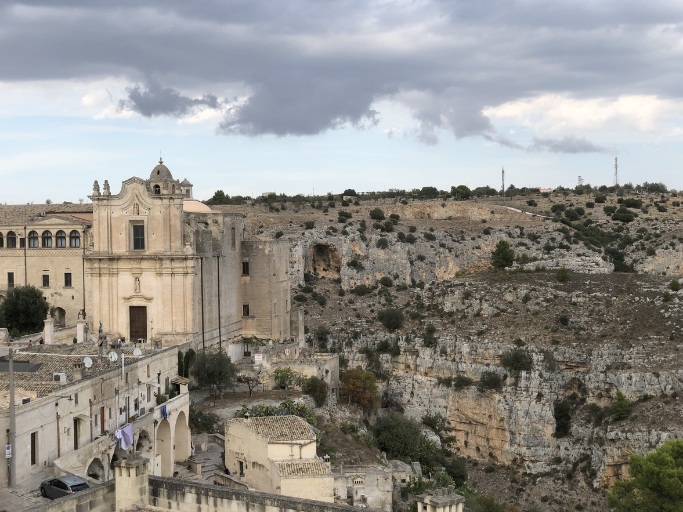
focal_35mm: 53
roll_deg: +1.6
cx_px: 345
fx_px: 1046
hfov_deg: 36.2
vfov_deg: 27.5
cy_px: 255
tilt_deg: -1.9
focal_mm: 6
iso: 16
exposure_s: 1/600
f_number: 2.4
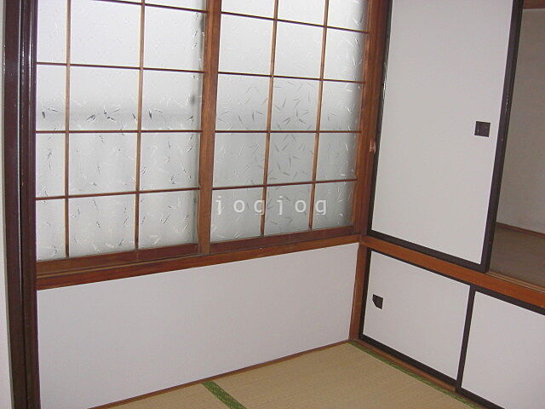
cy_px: 204
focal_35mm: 38
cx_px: 272
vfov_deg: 37.7
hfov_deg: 49.0
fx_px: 598
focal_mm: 7.9
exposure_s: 1/60
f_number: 2.8
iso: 200
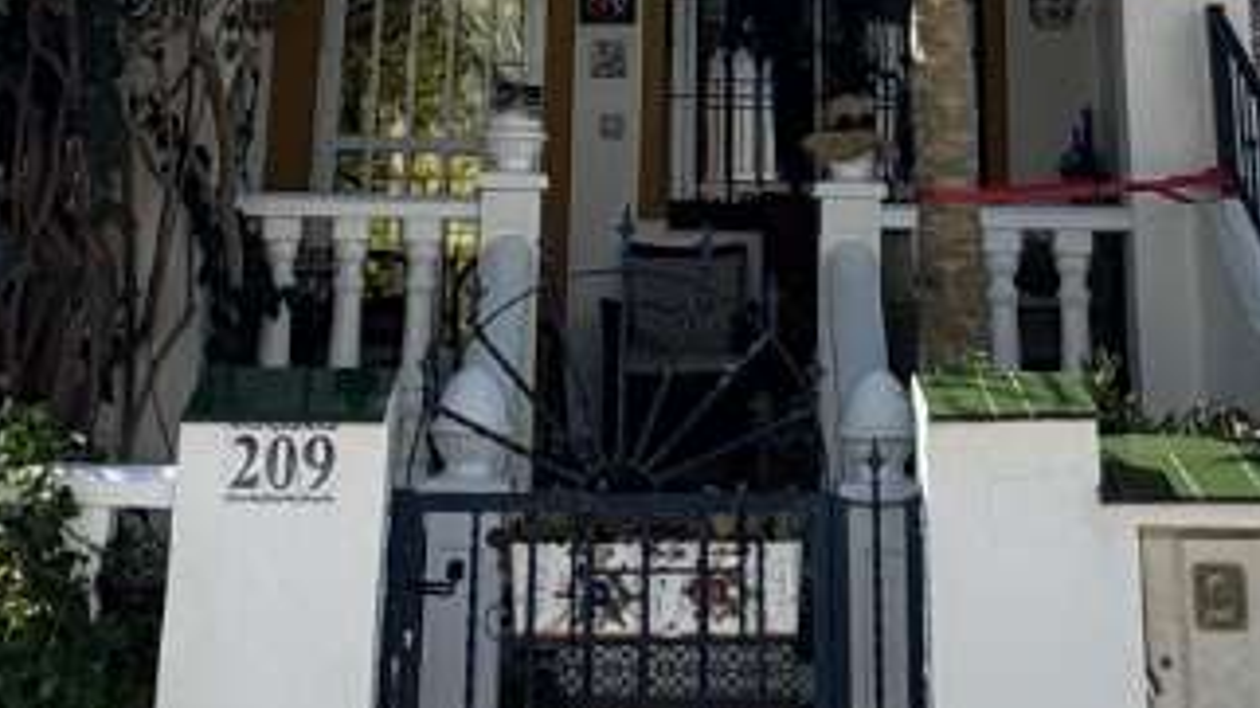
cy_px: -600
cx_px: 708
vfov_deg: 14.7
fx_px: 2372
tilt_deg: +22.7
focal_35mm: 71
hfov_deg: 29.7
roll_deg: -0.2
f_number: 2.2
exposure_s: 1/1567
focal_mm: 2.22
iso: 50
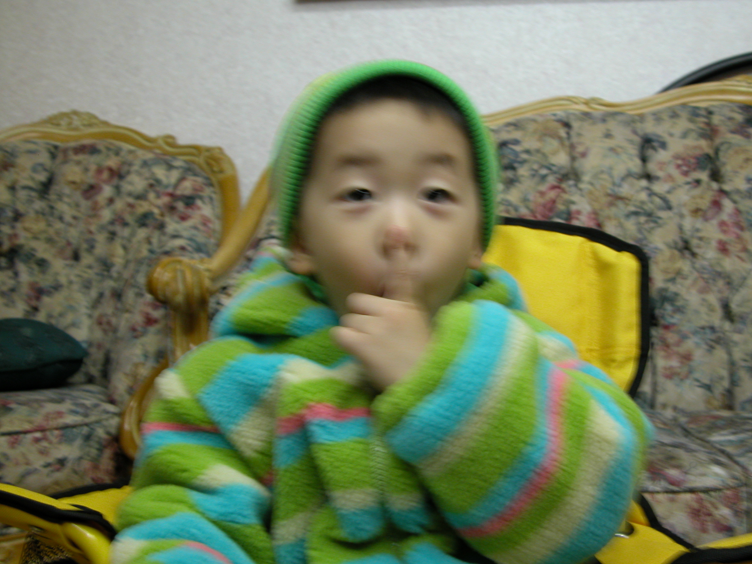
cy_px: 280
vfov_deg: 38.7
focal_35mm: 37
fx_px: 804
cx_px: 408
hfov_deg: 50.1
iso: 123
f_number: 2.8
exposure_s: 1/3.9
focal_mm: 8.9
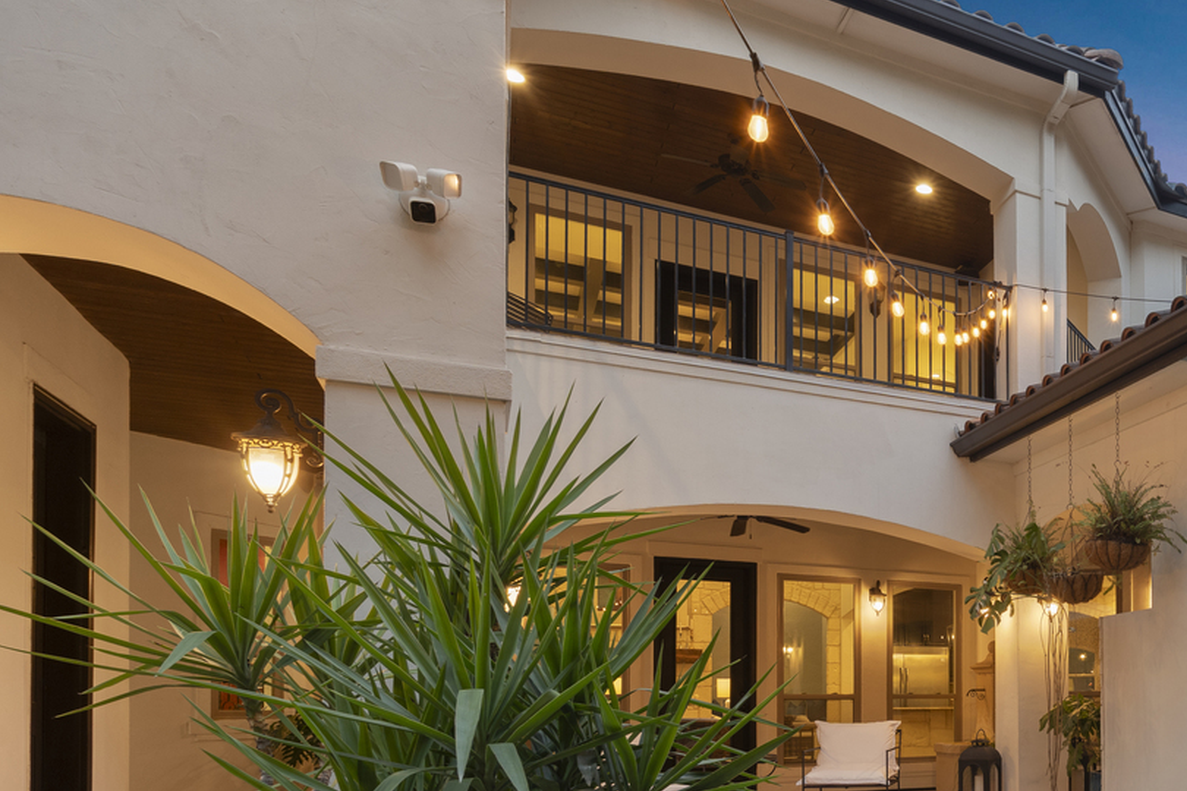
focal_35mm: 32
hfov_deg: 48.7
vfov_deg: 38.9
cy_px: 672
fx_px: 1055
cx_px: 1177
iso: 800
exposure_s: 1/2
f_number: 8
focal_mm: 16
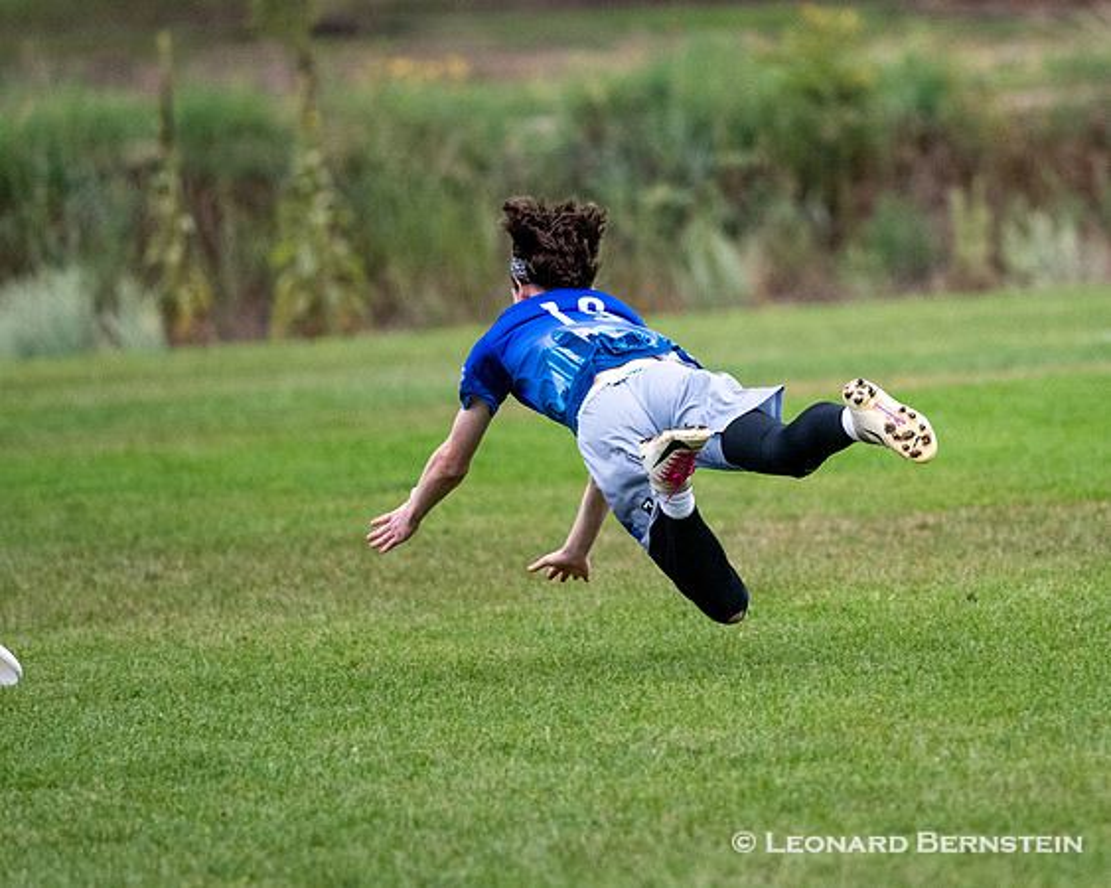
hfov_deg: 3.1
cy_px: 379
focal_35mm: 633
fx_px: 20791
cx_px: 832
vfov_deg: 2.4
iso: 1600
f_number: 4
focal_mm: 300
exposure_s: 1/1600
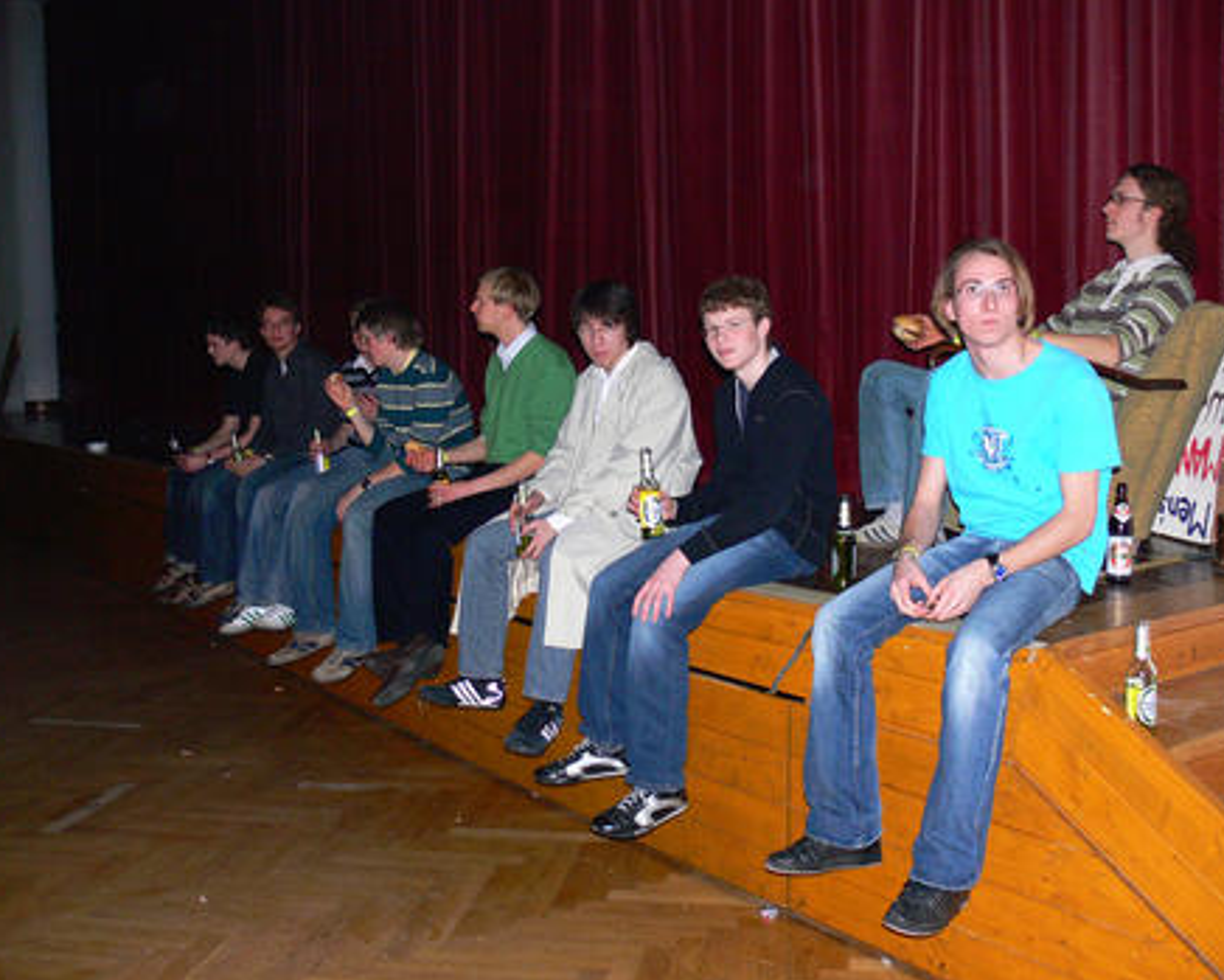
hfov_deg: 49.1
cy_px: 494
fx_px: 1341
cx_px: 623
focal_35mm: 37
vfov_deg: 40.1
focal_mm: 7.4
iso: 200
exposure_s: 1/30
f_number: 2.8
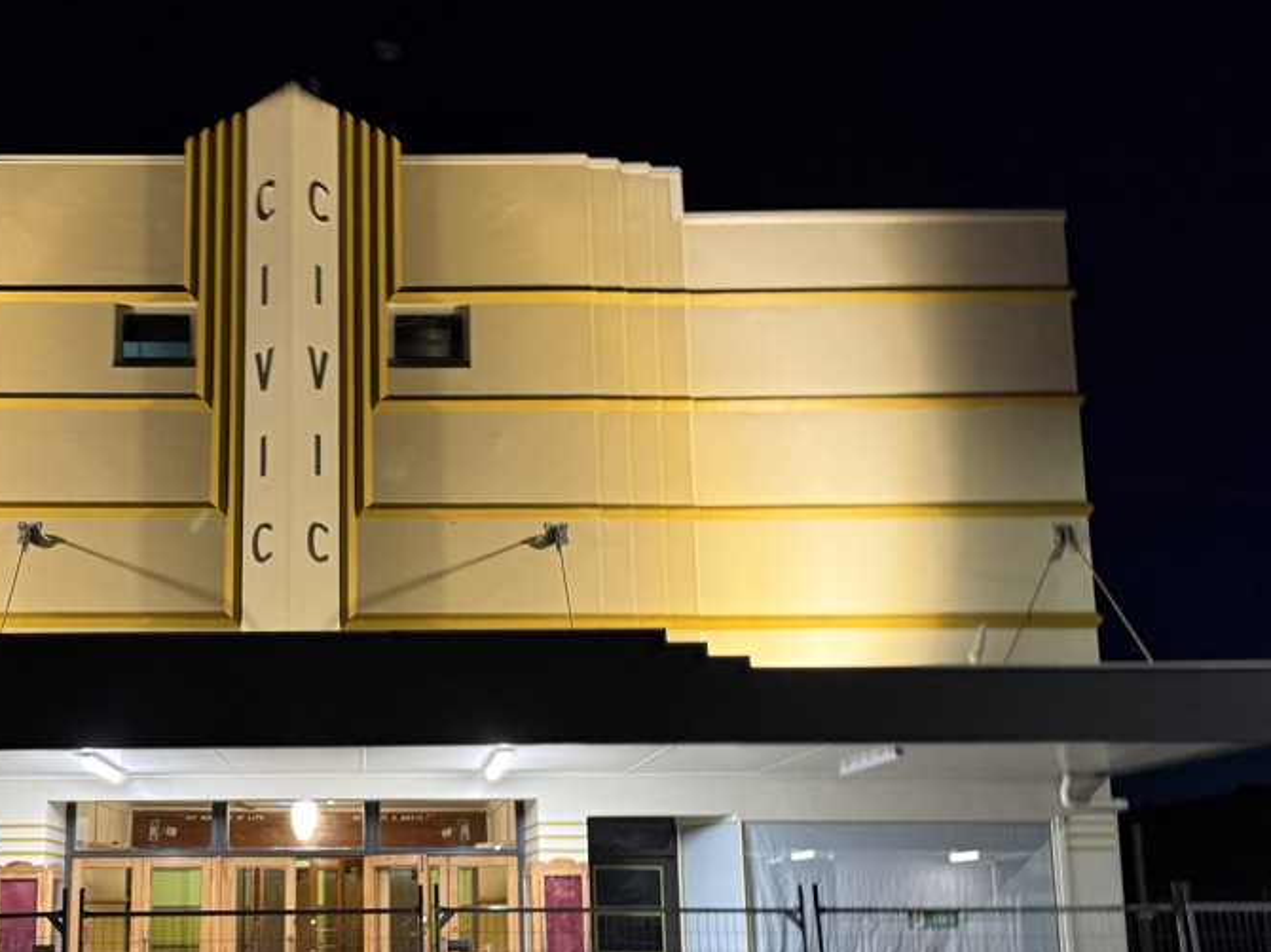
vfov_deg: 33.3
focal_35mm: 43
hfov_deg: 42.8
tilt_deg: +9.4
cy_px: 632
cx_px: 351
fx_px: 1578
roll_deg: -0.1
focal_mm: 6.76
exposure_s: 1/50
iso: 400
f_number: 1.78
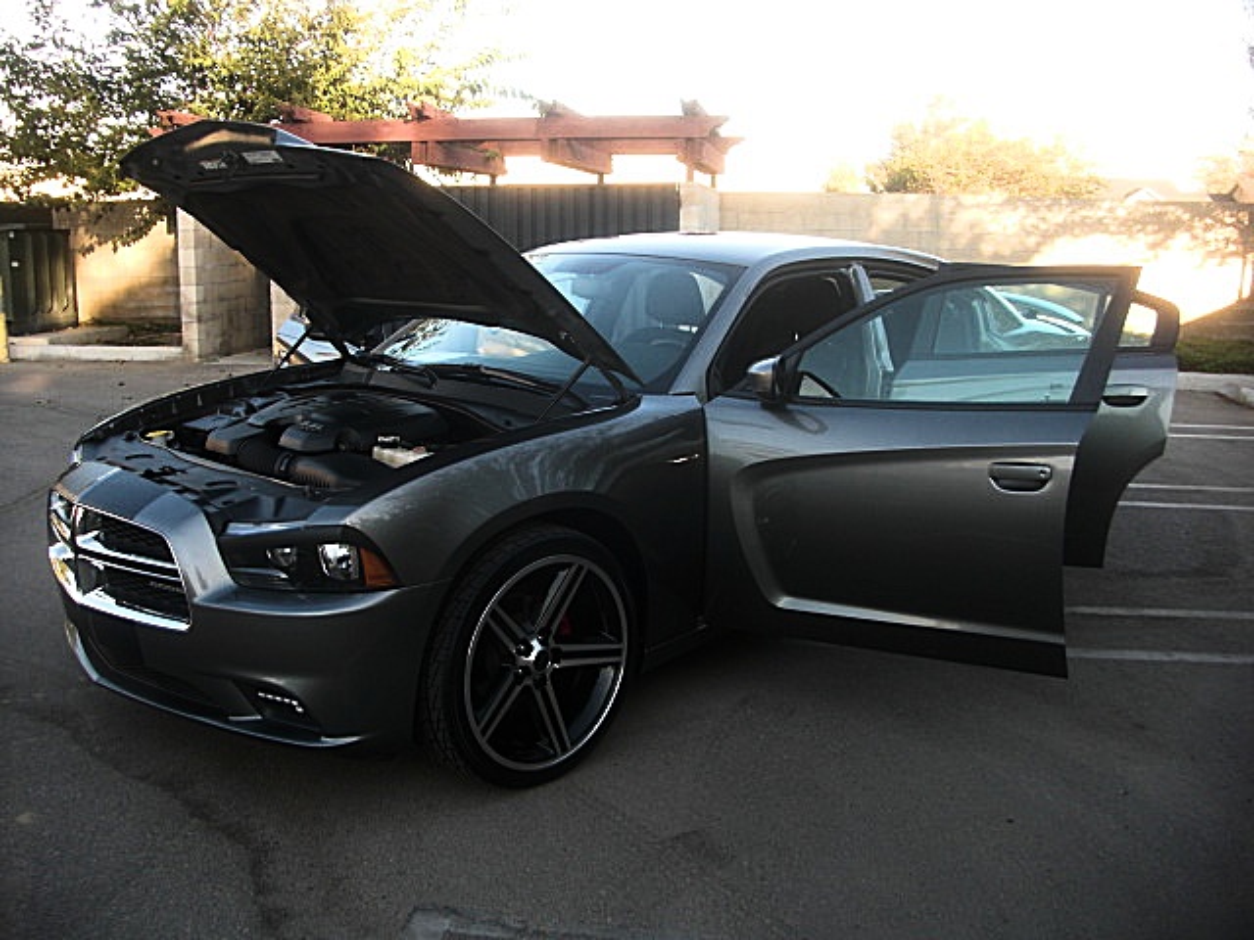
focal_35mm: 36
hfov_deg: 51.4
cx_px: 627
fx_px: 1304
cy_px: 470
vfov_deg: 39.7
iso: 50
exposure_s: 1/80
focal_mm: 6.3
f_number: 2.8
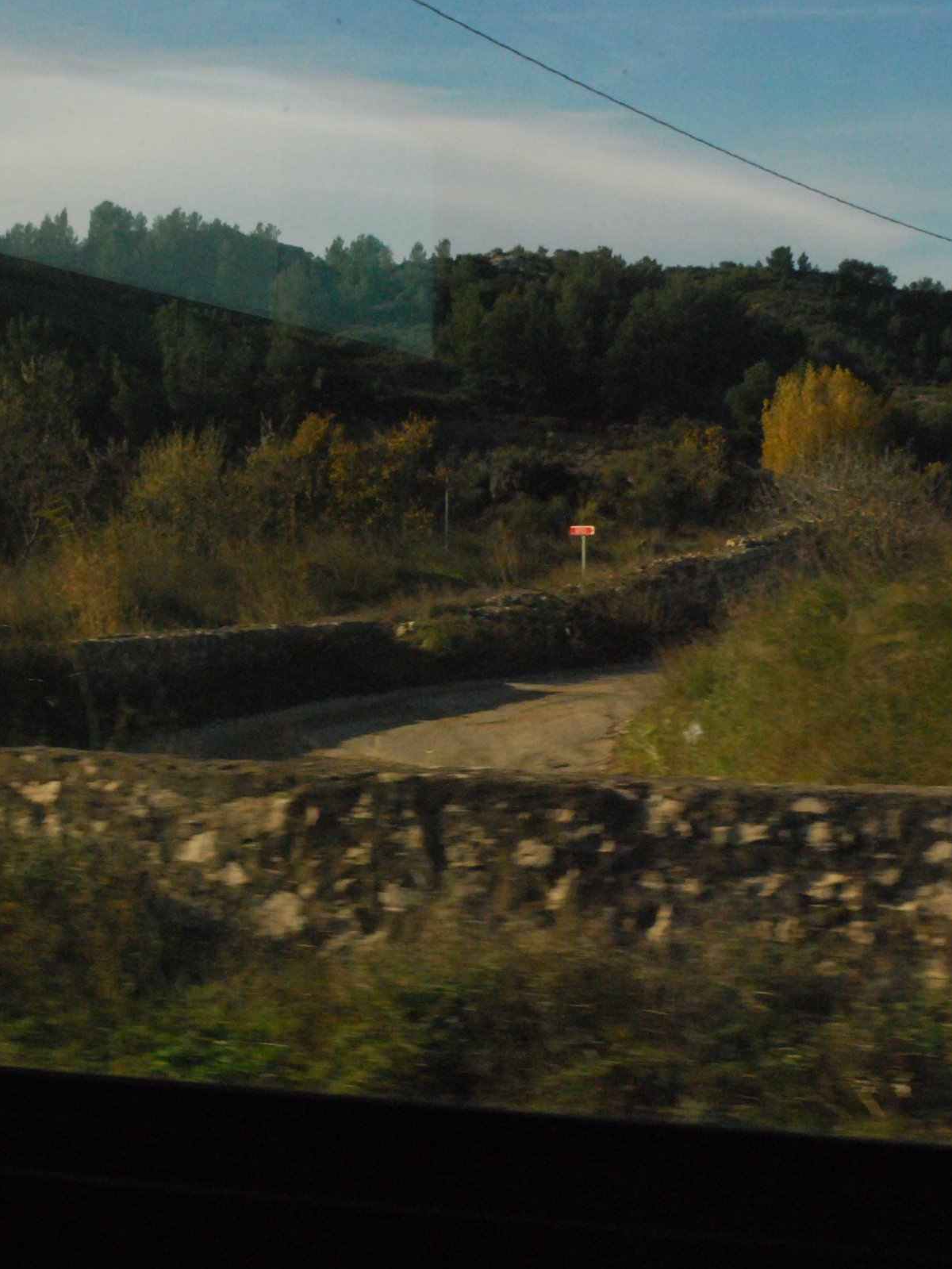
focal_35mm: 78
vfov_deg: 25.0
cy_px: 635
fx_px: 2859
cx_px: 430
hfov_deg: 18.9
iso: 1600
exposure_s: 1/1000
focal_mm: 36
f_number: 13
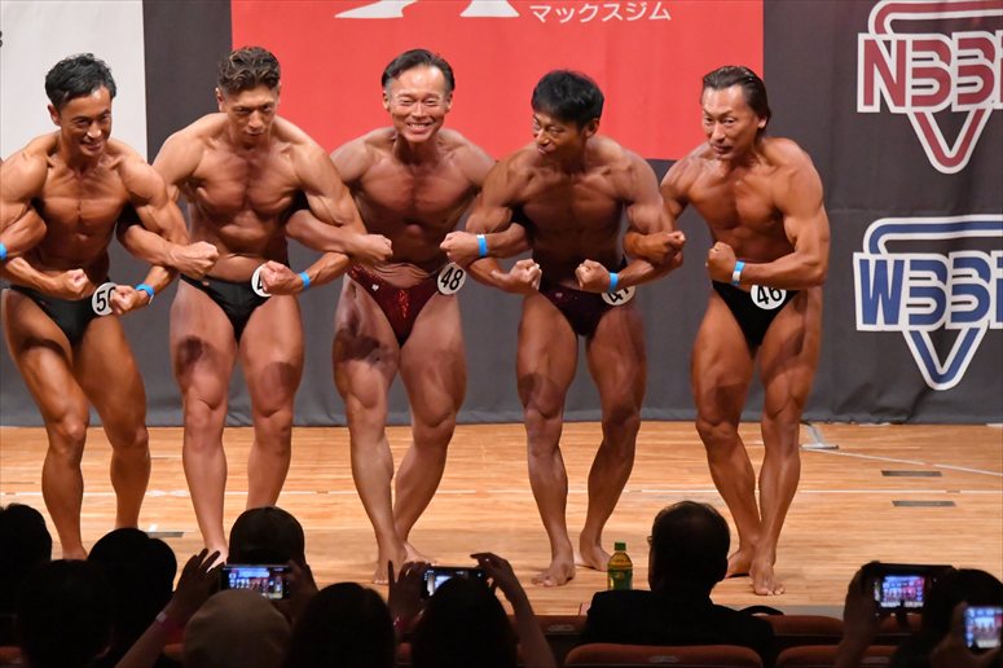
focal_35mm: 255
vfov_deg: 5.4
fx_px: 7101
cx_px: 502
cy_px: 334
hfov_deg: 8.1
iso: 12800
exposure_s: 1/400
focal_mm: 170
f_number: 5.6
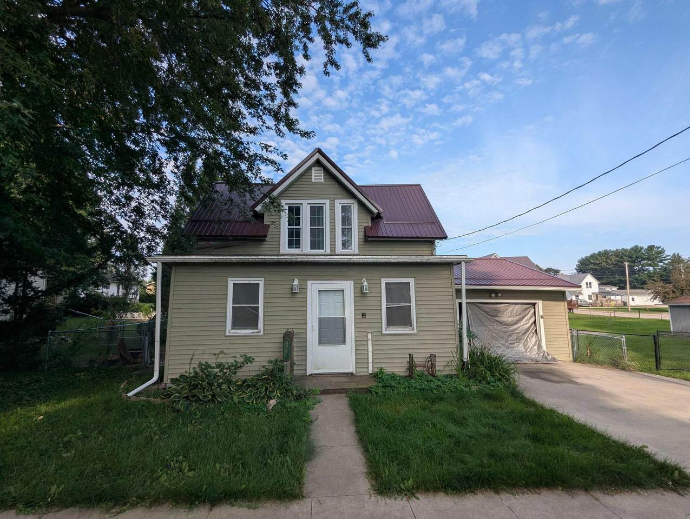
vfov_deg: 78.2
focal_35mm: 16
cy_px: 260
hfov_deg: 94.4
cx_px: 345
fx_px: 319
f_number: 2.2
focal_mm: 2.35
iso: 53
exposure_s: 1/838
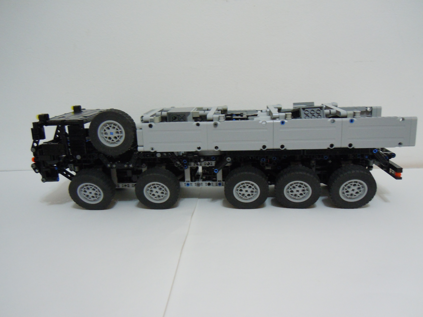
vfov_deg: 46.8
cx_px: 212
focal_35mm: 30
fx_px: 367
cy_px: 158
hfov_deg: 60.0
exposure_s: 1/10
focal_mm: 5.4
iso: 400
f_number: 3.5
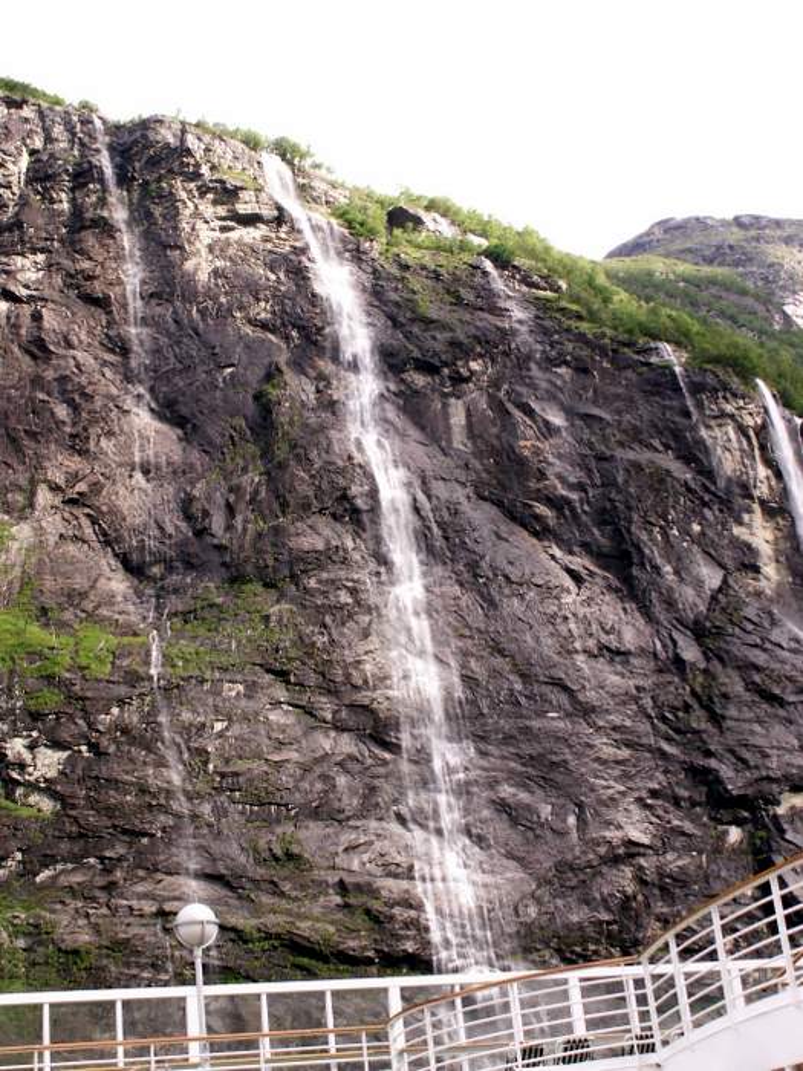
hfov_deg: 28.6
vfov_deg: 37.5
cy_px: 536
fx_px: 1577
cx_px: 402
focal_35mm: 51
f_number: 5
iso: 50
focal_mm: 8.42
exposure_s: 1/80
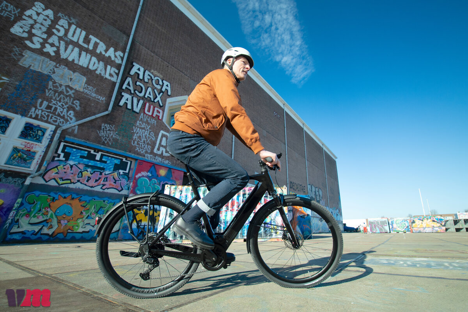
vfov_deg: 77.3
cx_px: 234
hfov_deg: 100.4
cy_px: 156
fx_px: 195
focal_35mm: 15
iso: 400
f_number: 2.8
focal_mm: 10
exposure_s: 1/1250
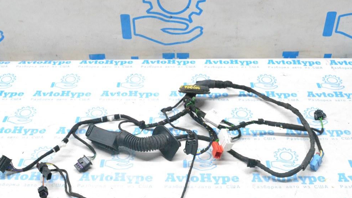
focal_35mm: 48
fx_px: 444
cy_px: 119
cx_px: 176
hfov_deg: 43.3
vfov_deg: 25.1
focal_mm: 29
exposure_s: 1/125
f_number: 10
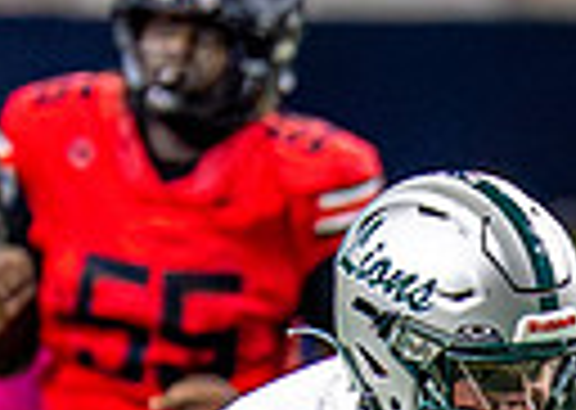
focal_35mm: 1951
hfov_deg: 1.0
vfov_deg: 0.7
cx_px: 577
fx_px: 31866
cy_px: 717
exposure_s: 1/2000
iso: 5000
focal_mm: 200
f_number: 2.8
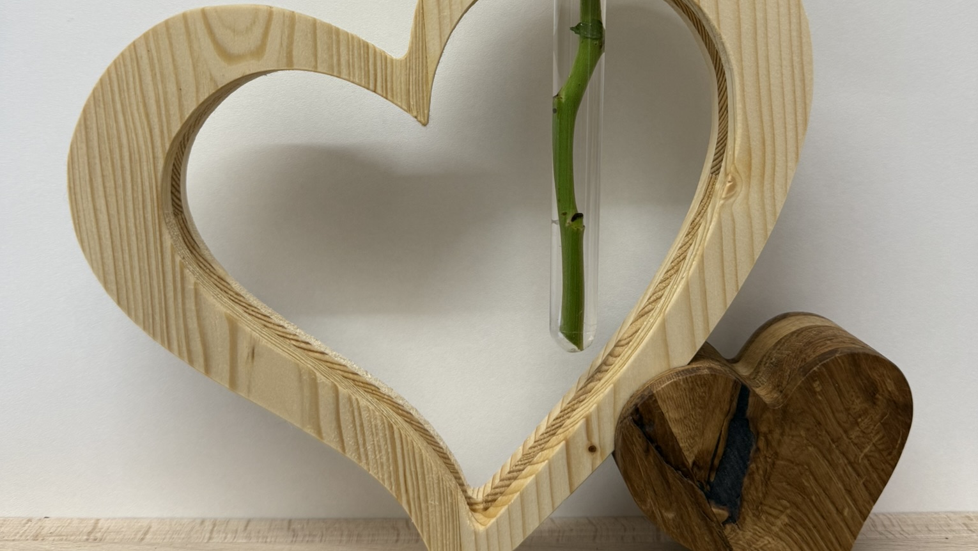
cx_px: 490
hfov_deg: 56.6
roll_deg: +0.4
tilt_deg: -4.4
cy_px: 132
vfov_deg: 33.0
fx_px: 908
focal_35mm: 35
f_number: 1.78
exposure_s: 1/50
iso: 125
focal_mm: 6.76
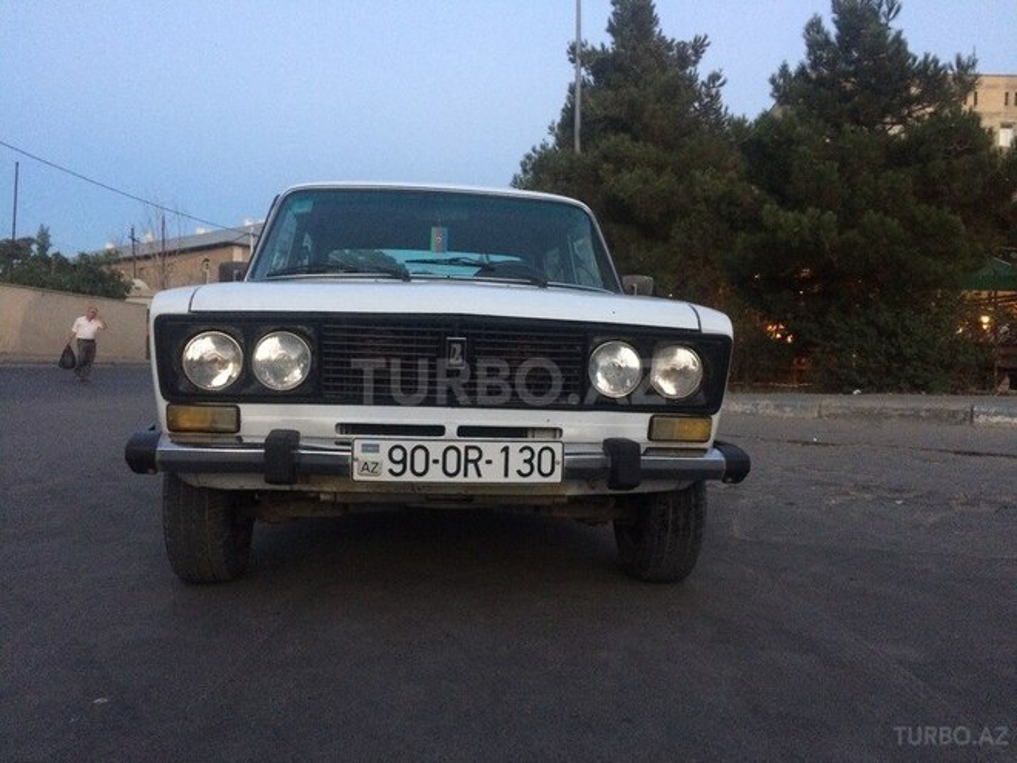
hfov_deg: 61.7
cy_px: 382
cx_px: 508
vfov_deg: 48.2
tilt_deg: -1.5
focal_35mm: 29
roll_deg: -2.2
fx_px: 852
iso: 320
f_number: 2.2
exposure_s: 1/20
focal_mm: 4.15
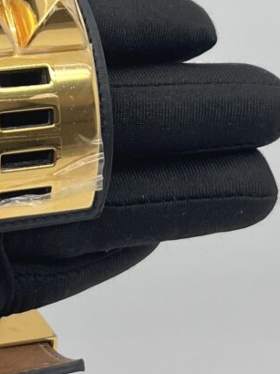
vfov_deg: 29.4
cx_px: 4
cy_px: 92
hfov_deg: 21.8
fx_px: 702
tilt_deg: -24.0
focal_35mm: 65
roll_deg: -1.1
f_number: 1.5
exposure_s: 1/129
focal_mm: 5.7
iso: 32
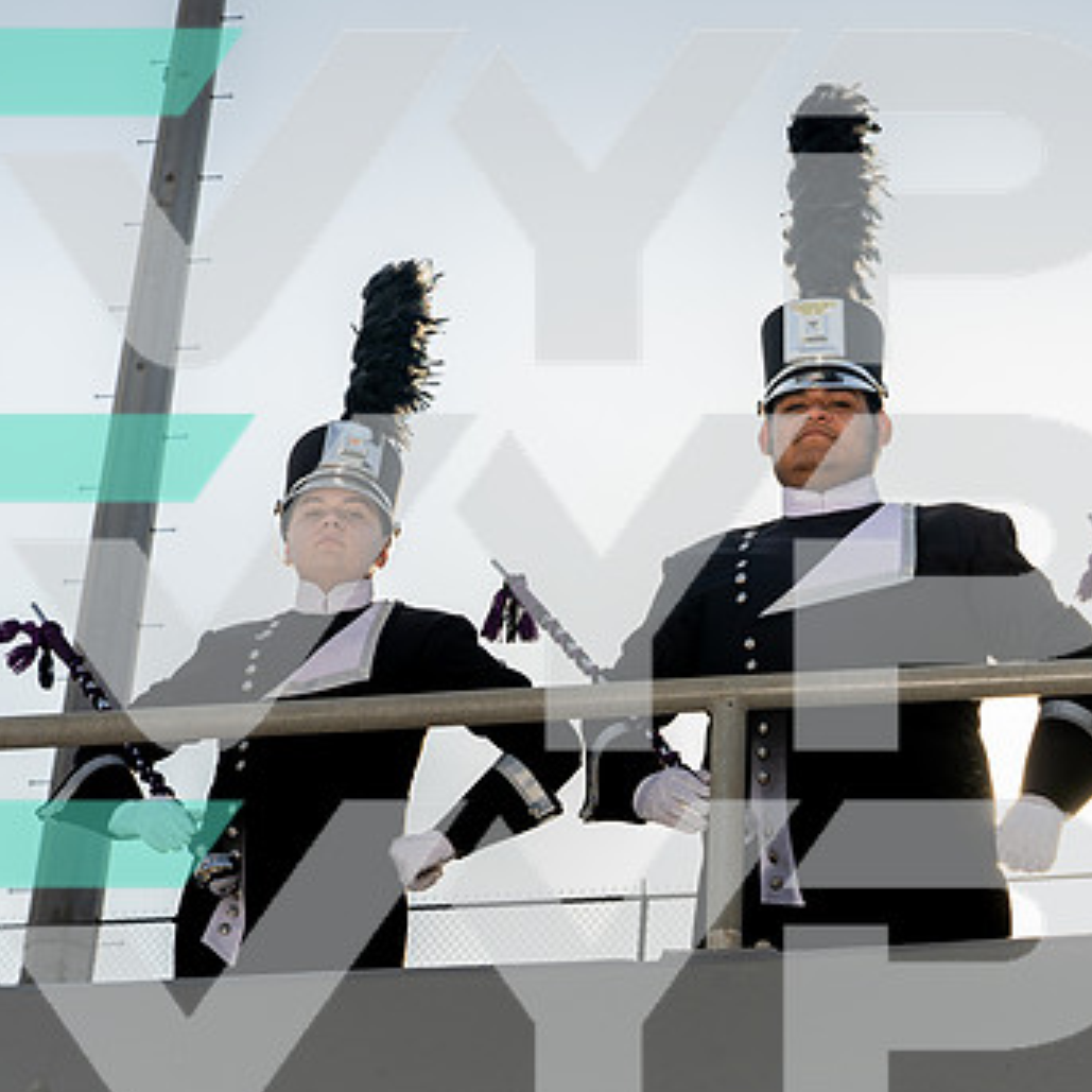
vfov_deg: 19.5
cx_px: 732
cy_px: 584
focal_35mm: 89
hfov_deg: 19.4
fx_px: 3176
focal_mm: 62
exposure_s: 1/250
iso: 100
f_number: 8
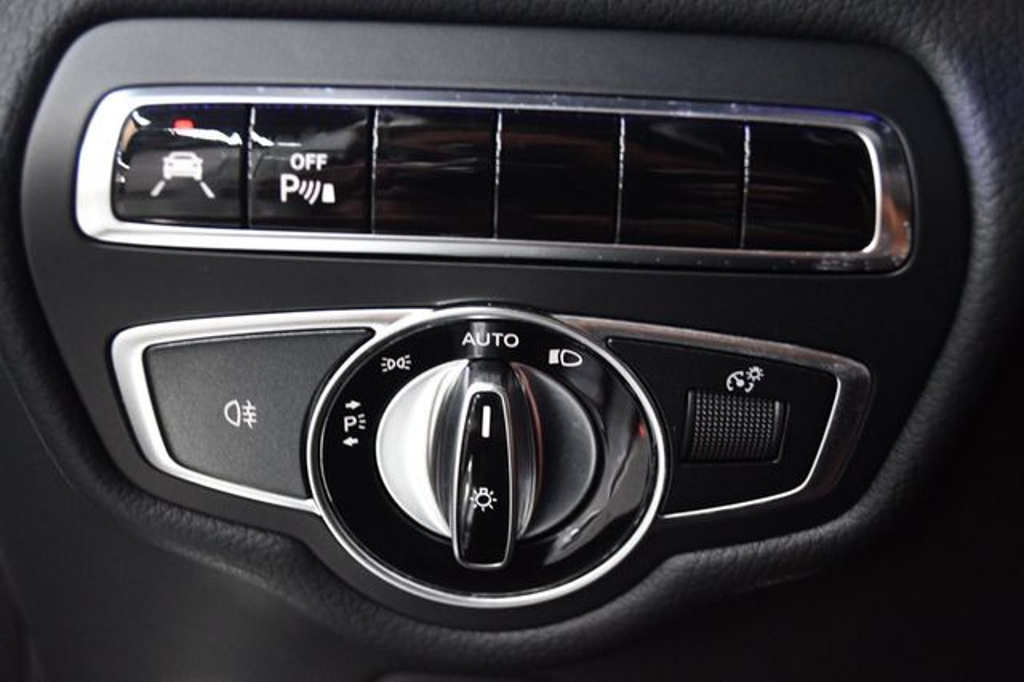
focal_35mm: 43
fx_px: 1222
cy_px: 341
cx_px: 512
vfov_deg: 31.2
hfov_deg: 45.5
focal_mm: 29
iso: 5600
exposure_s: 1/60
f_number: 4.5
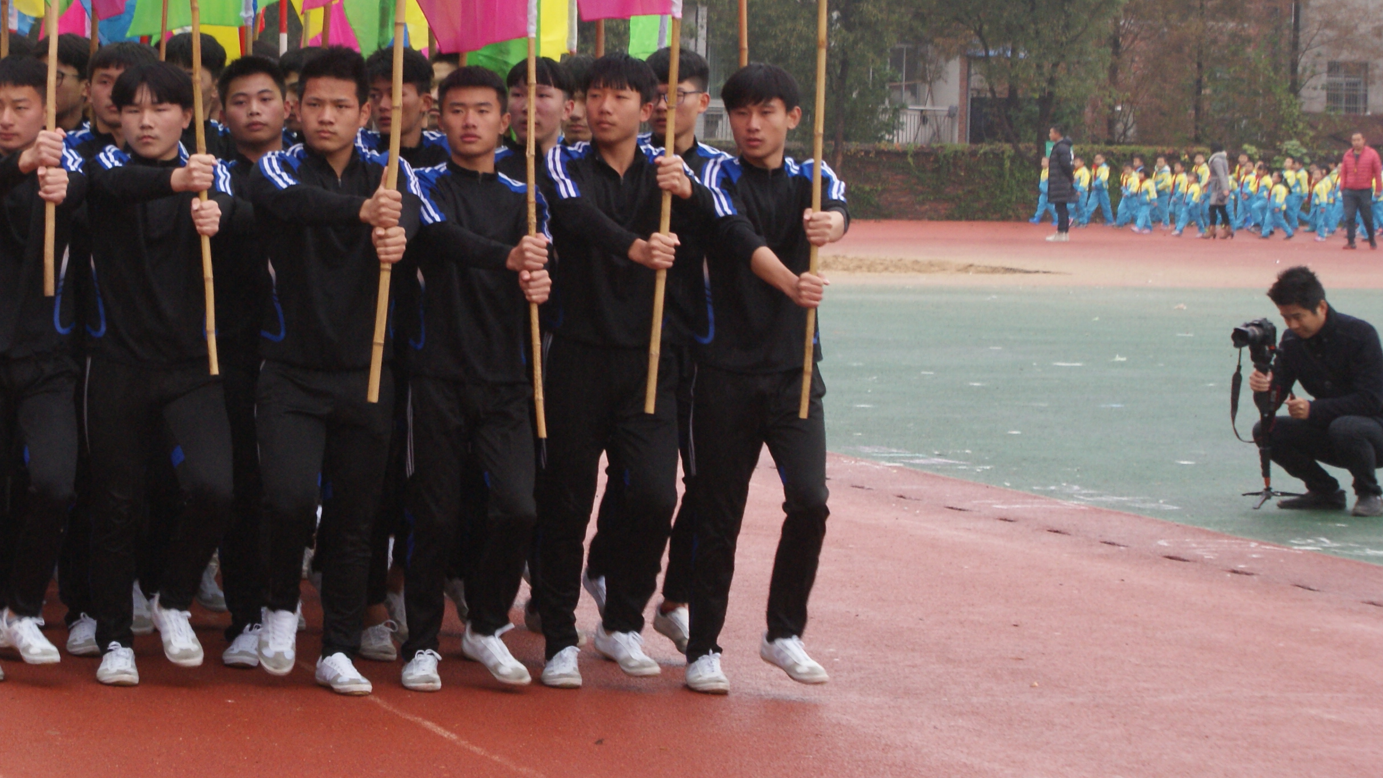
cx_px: 291
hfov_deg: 17.0
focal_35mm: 125
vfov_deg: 9.7
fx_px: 4584
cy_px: 129
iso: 400
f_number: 7.1
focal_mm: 50
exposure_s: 1/160
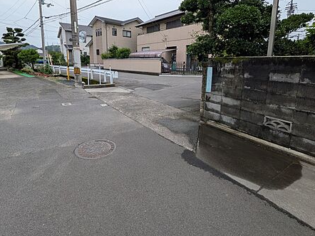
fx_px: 173
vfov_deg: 67.7
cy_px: 89
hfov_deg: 84.4
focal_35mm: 19
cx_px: 144
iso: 49
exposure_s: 1/729
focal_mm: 1.83
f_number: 2.2
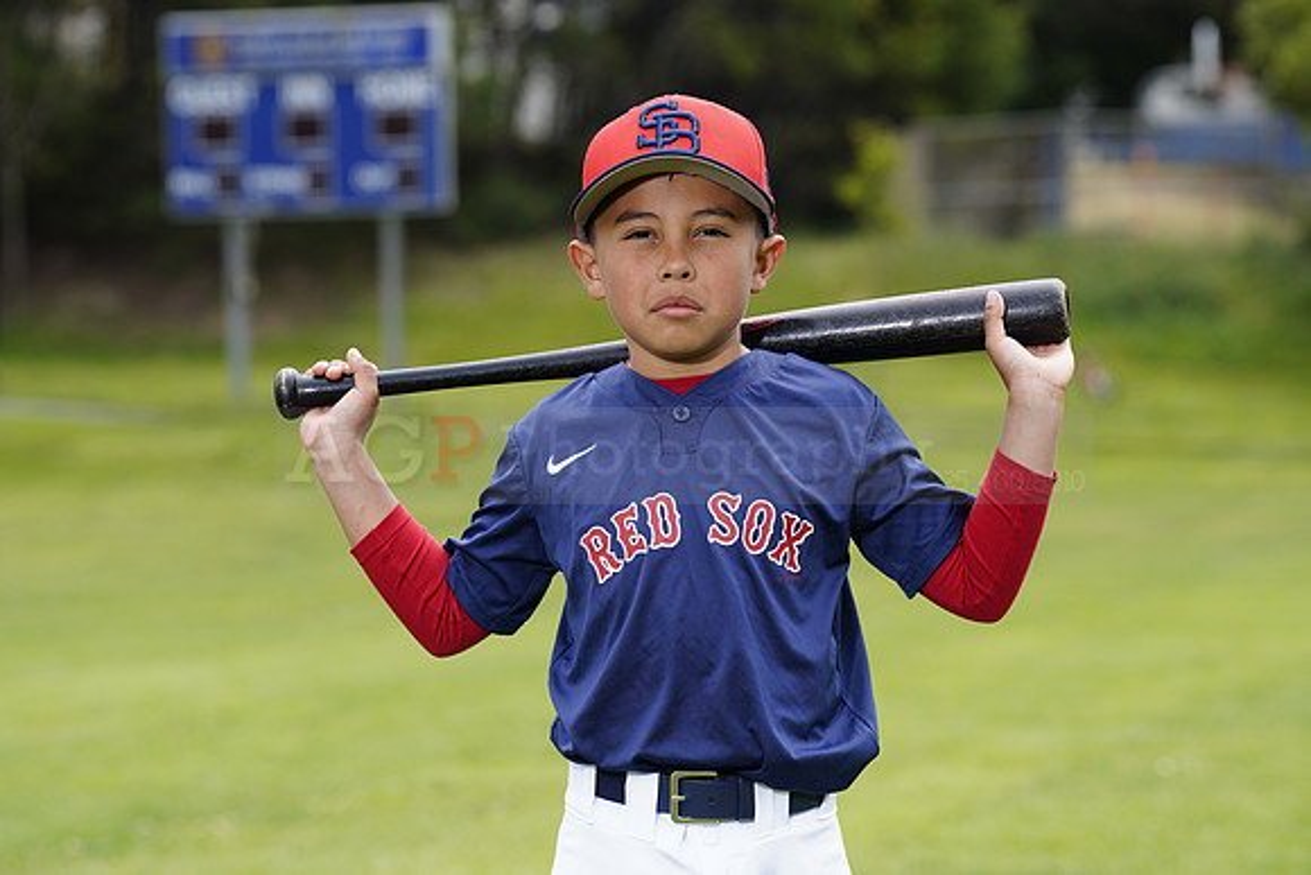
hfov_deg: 13.1
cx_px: 656
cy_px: 438
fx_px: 5718
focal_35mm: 157
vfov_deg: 8.7
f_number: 6.3
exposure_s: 1/250
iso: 100
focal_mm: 157
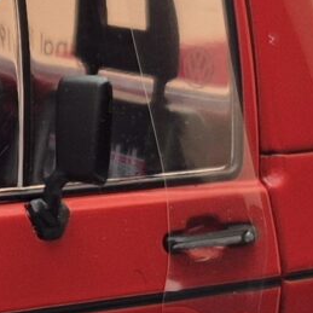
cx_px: -86
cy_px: 208
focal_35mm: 201
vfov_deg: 8.7
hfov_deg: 8.6
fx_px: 2056
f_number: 1.8
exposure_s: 1/136
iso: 40
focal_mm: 5.4
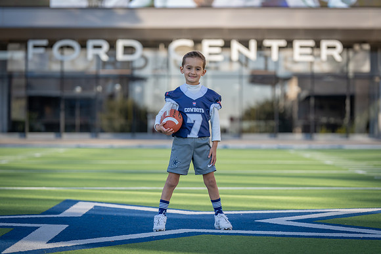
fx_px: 1217
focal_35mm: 115
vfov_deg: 11.9
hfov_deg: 17.8
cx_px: 190
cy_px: 127
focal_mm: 115
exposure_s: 1/640
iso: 125
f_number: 2.8
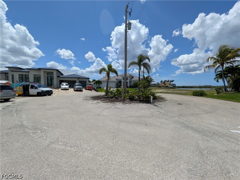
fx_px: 97
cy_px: 90
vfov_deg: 85.7
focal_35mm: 14
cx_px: 120
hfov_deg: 102.1
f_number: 2.2
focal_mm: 1.83
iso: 47
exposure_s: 1/4367
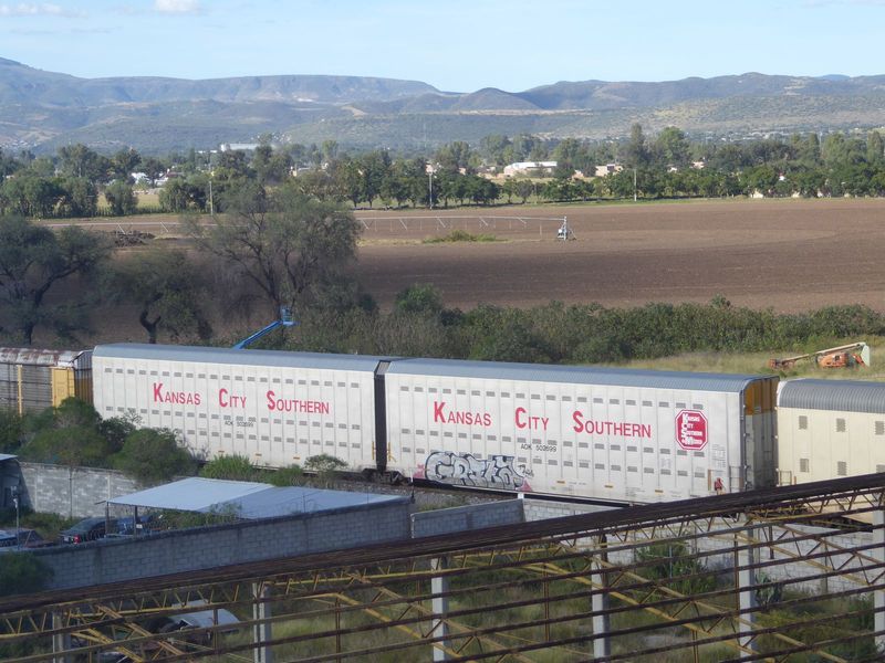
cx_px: 442
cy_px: 332
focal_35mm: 107
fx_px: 2736
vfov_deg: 13.8
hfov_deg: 18.4
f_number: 5
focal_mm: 17.5
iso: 80
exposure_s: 1/200
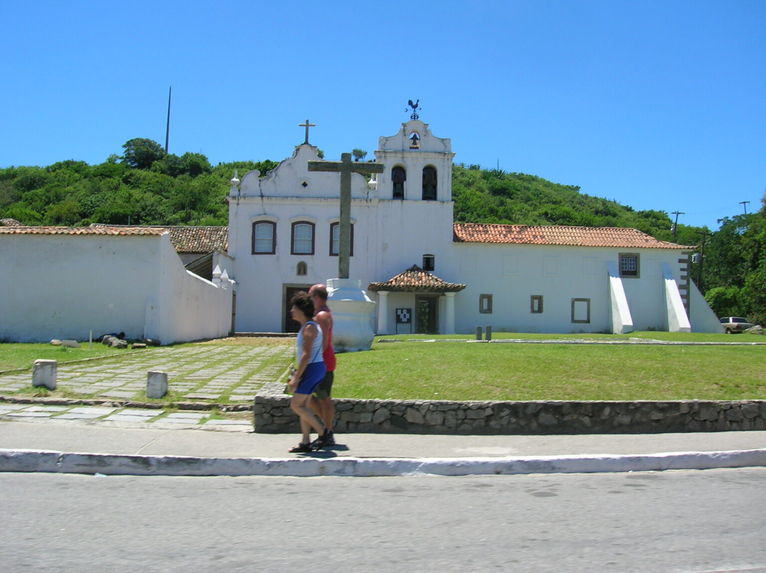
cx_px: 383
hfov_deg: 54.0
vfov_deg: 41.7
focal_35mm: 34
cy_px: 286
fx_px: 752
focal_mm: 5.7
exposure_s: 1/374
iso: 50
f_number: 4.9
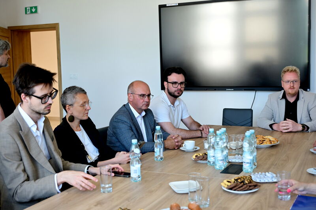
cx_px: 158
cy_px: 105
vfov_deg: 28.6
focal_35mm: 47
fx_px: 412
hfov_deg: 41.9
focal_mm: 47
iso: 1600
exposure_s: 1/200
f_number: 4
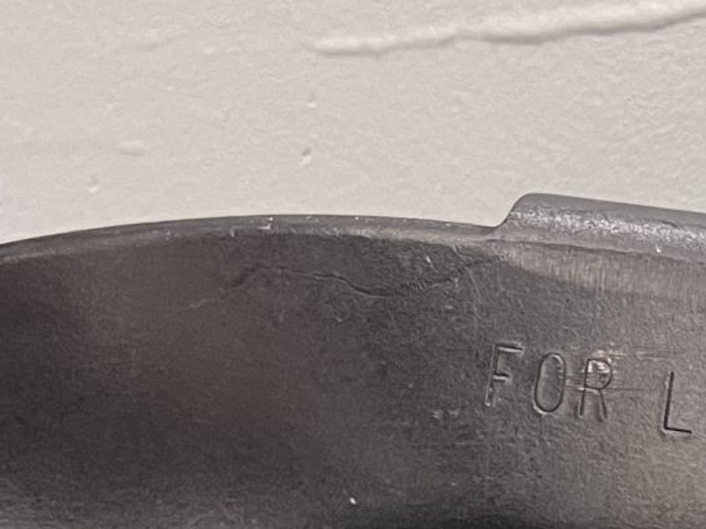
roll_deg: +4.2
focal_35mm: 120
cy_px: 919
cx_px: 1196
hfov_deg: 14.7
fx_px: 2447
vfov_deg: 11.5
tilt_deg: -11.5
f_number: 1.5
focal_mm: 5.7
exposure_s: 1/50
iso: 160
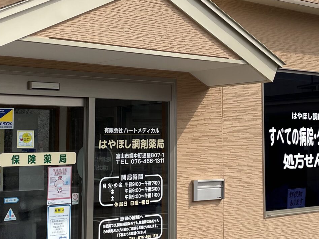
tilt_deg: +4.8
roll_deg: +0.5
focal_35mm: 70
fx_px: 645
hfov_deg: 27.7
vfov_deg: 21.0
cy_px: 90
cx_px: 205
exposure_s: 1/3300
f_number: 1.6
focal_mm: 4.2
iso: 32
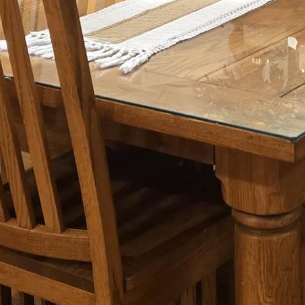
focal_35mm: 113
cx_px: 325
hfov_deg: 15.1
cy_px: -49
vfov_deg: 15.0
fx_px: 1126
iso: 640
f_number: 1.8
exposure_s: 1/120
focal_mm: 5.4
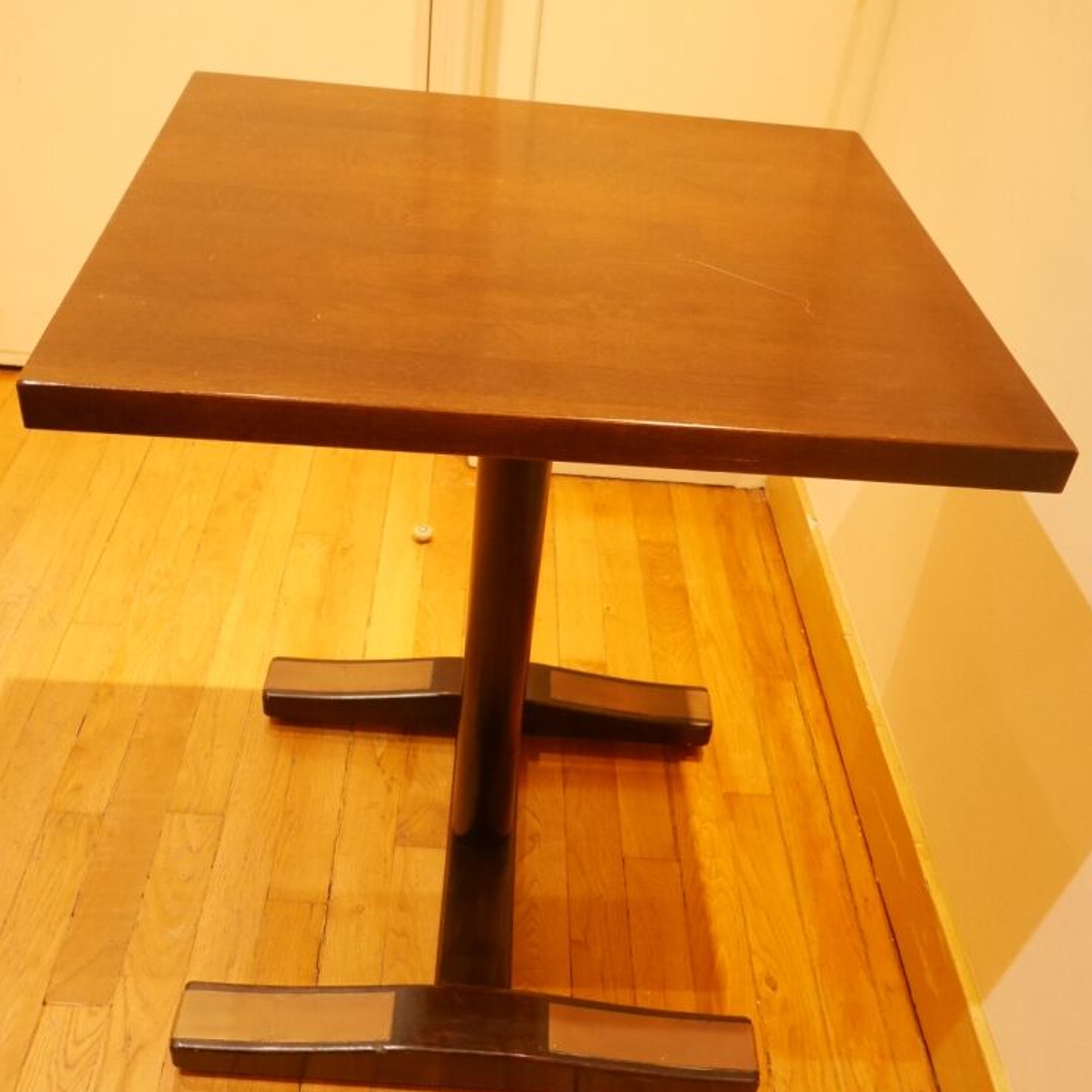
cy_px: 649
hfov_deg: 48.4
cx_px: 531
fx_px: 1213
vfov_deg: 48.2
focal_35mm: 34
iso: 3200
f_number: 5.6
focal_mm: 14
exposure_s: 1/20
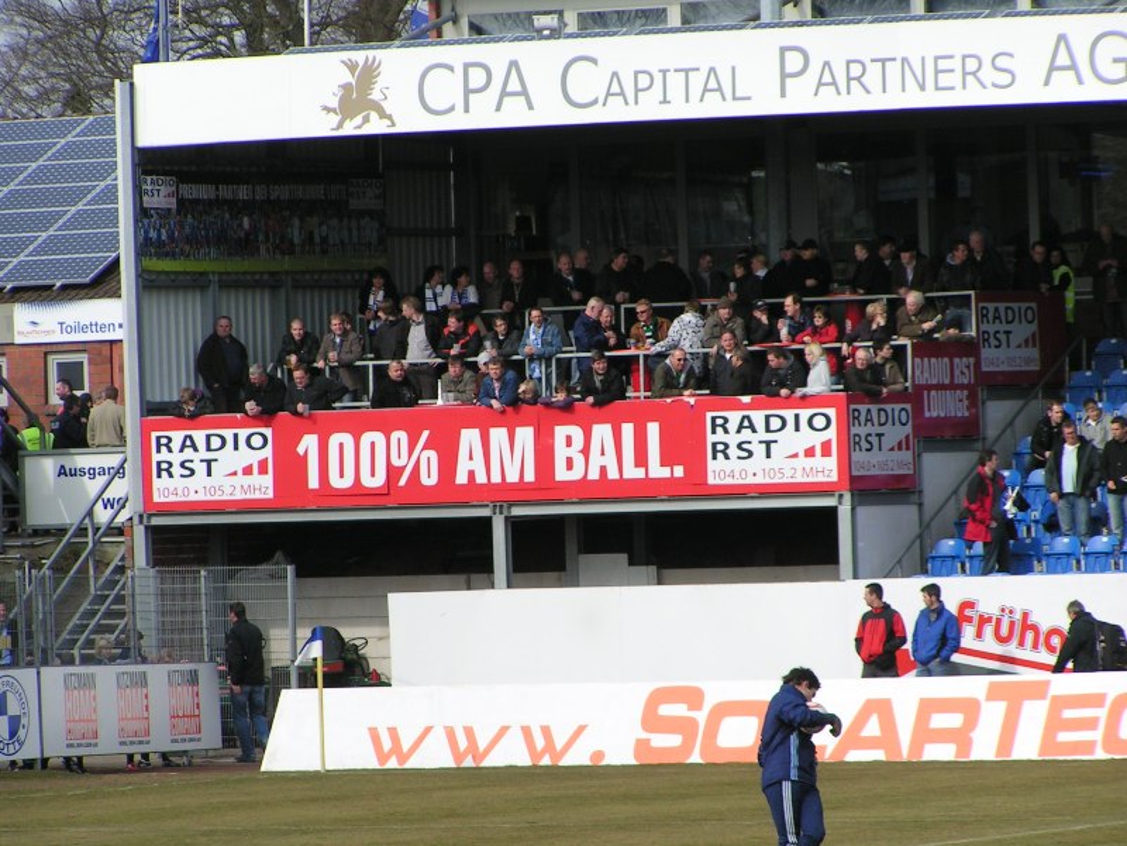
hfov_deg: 7.3
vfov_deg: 5.5
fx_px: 8823
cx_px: 564
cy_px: 423
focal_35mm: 271
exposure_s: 1/500
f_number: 5
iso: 50
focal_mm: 41.4
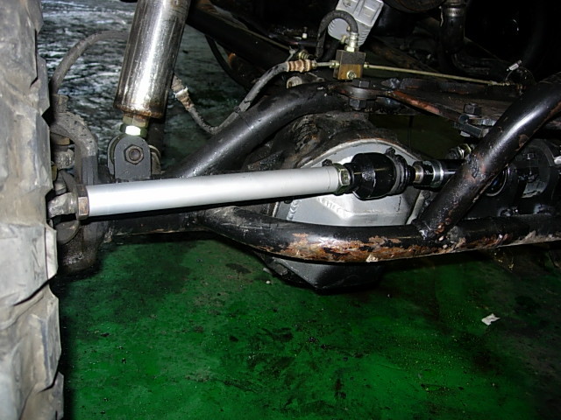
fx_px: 616
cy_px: 210
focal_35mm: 38
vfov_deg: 37.7
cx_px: 280
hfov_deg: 49.0
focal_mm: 7.8
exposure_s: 1/64
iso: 79
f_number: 2.8
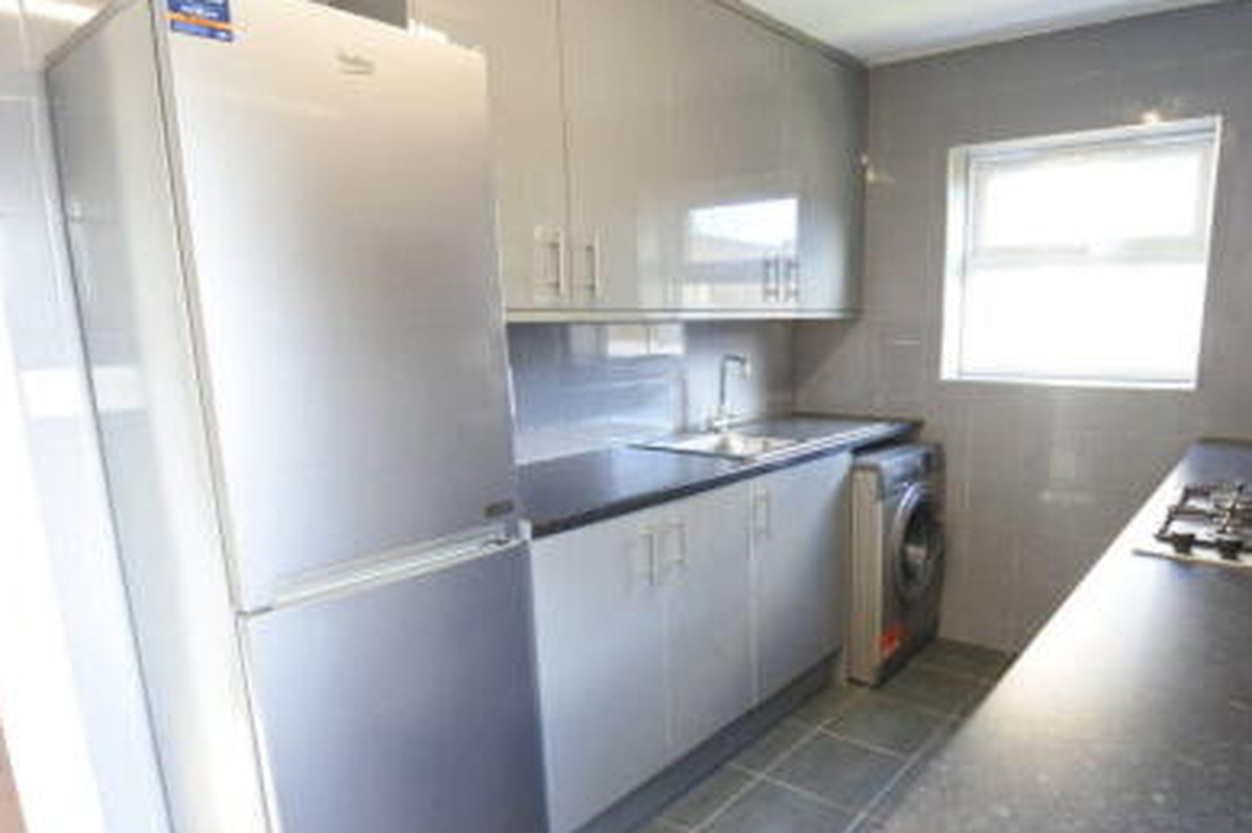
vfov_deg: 56.9
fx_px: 765
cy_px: 478
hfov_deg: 77.9
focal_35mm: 22
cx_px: 734
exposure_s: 1/60
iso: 900
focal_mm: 6.7
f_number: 3.5
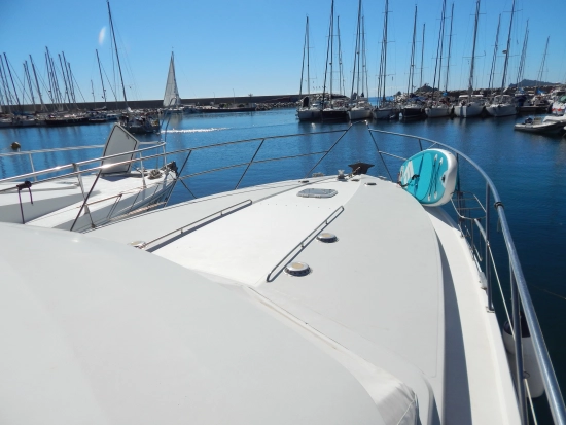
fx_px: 376
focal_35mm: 23
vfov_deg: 58.9
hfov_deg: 73.9
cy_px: 212
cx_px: 283
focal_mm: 4
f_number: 6
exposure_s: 1/1500
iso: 125
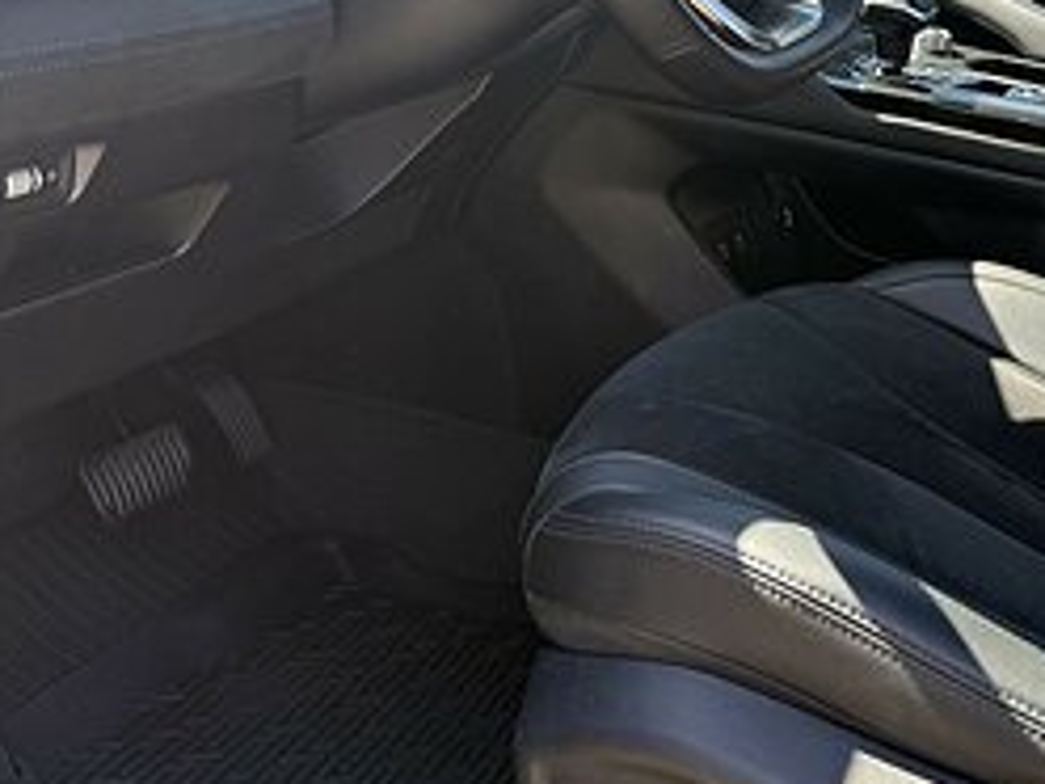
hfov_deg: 34.8
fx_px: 1600
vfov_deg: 27.0
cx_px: 872
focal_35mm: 53
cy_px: 162
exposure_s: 1/363
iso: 100
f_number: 1.78
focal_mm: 6.76
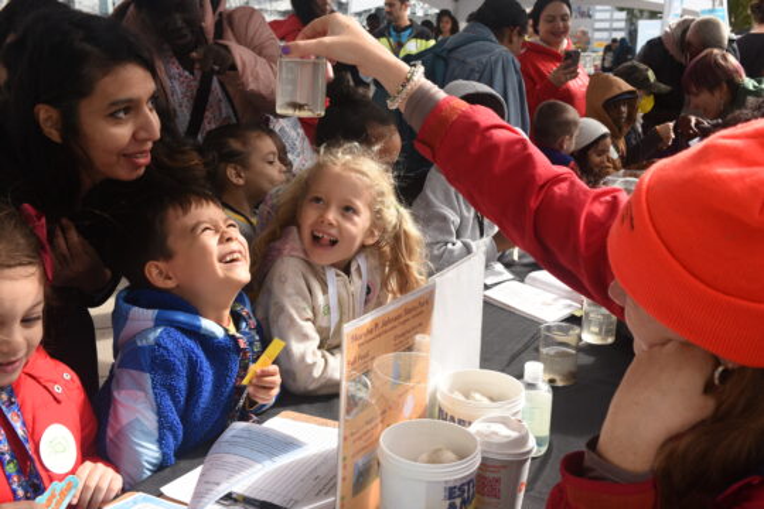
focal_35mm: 40
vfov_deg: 33.4
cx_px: 382
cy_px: 254
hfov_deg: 48.5
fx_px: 849
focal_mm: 40
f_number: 11
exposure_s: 1/320
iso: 640
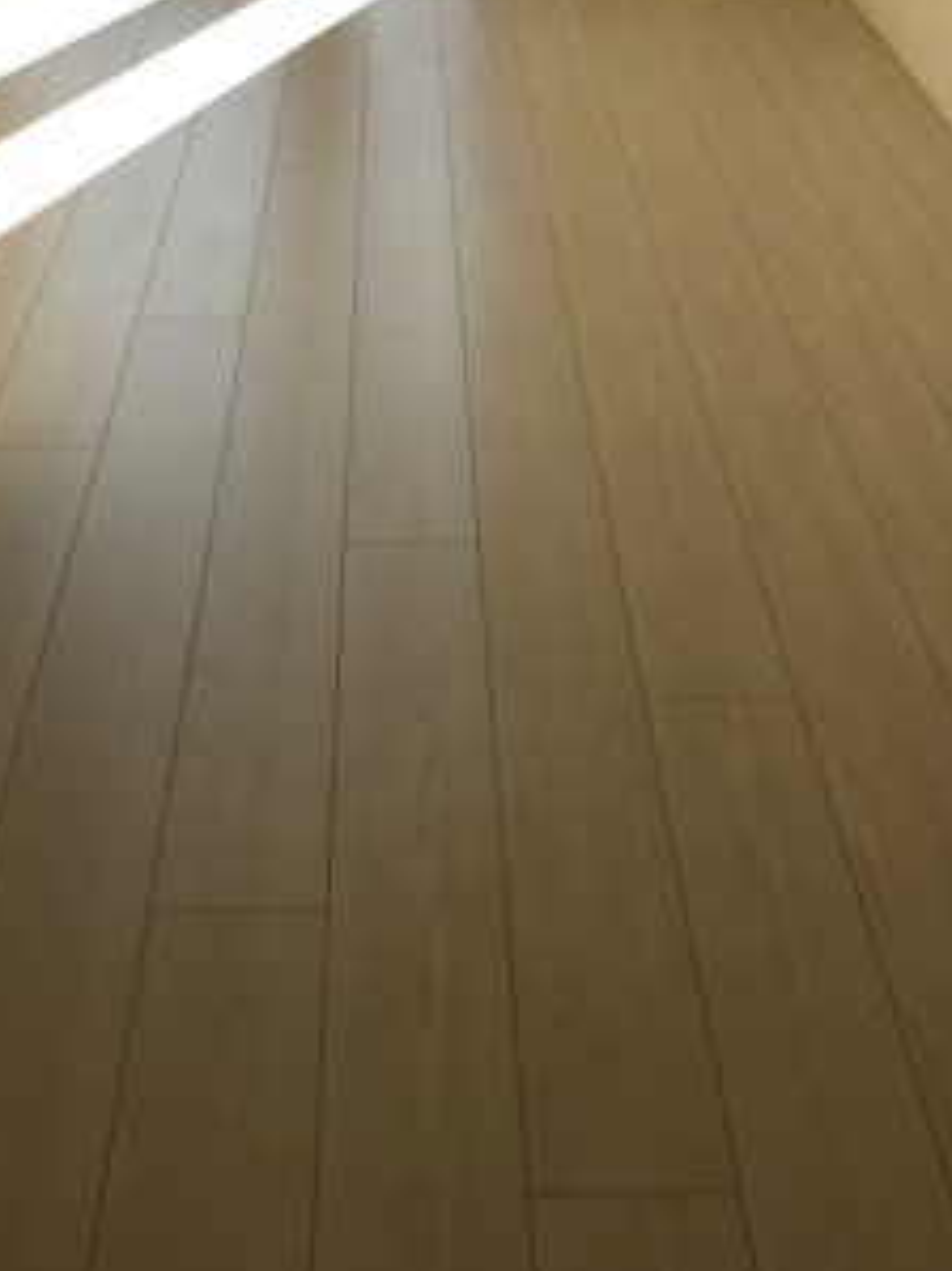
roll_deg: +0.5
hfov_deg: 24.4
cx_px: 450
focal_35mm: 60
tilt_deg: -11.2
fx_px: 2202
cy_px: -60
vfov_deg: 29.6
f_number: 1.8
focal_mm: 3.99
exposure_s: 1/704
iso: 20
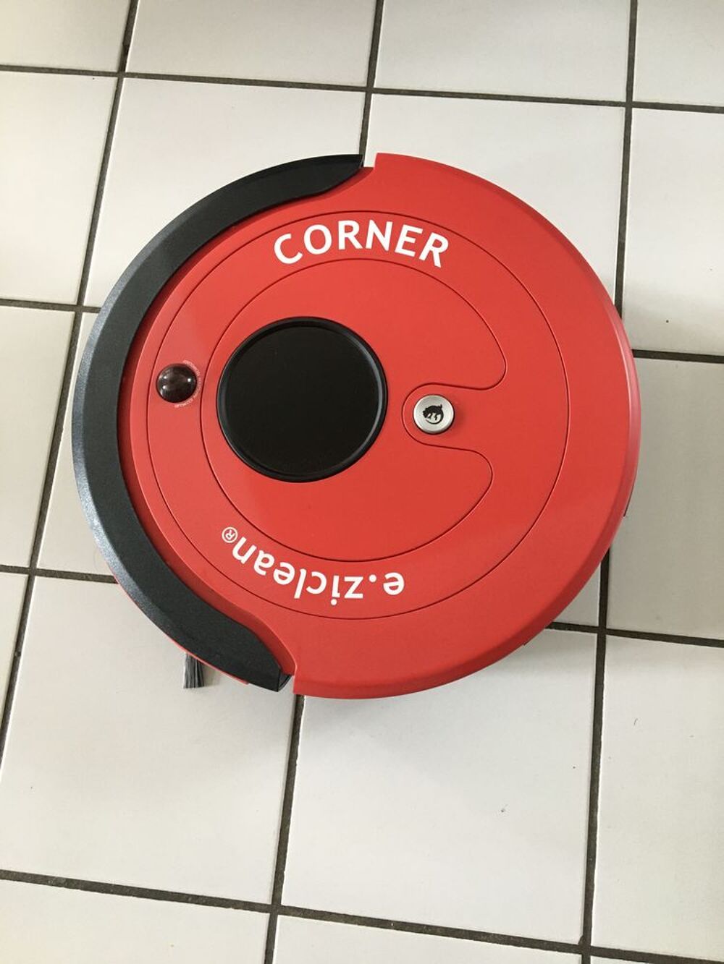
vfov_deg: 61.7
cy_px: 482
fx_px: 809
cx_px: 362
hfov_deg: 48.2
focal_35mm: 29
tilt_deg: -78.4
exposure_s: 1/33
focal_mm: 4.15
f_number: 2.2
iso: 200
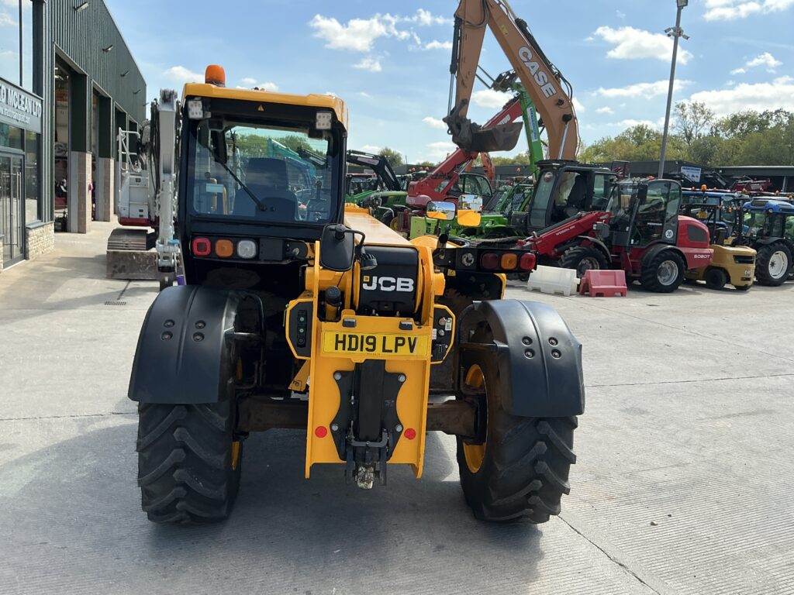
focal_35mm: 28
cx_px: 397
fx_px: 642
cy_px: 298
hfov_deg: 63.4
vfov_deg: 49.7
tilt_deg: -7.8
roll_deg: -5.6
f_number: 1.8
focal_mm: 3
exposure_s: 1/962
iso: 25
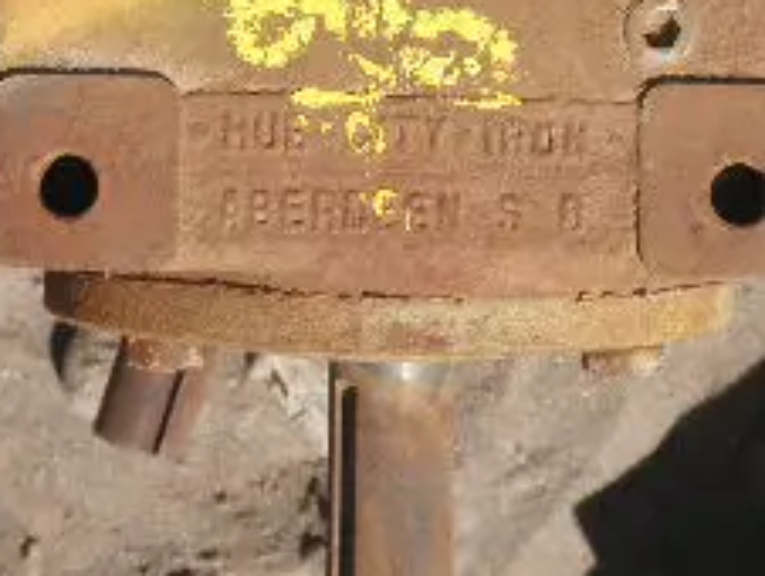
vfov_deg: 14.5
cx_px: 362
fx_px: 2190
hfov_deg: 19.8
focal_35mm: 99
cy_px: -119
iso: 64
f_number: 9.1
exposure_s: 1/125
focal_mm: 6.1
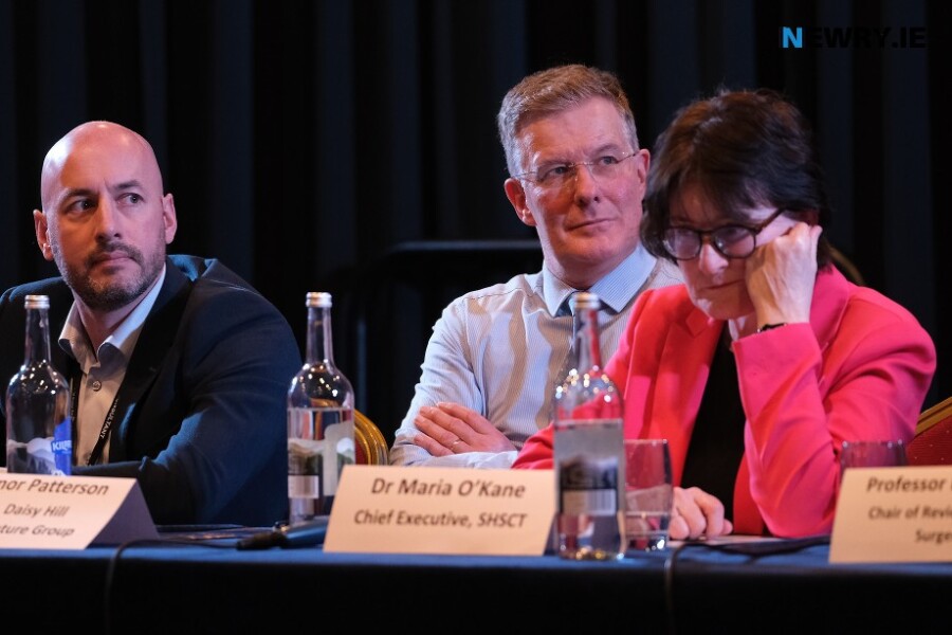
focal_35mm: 210
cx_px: 476
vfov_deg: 6.5
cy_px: 318
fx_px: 5553
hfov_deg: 9.8
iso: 1600
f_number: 2.8
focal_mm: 140
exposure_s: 1/125
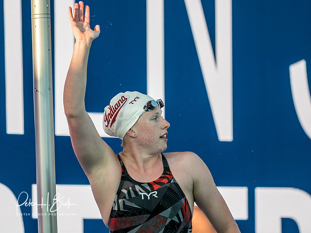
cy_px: 113
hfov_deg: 4.5
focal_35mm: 443
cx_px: 141
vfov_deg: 3.4
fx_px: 3982
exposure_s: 1/1000
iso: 250
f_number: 2.8
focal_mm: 200
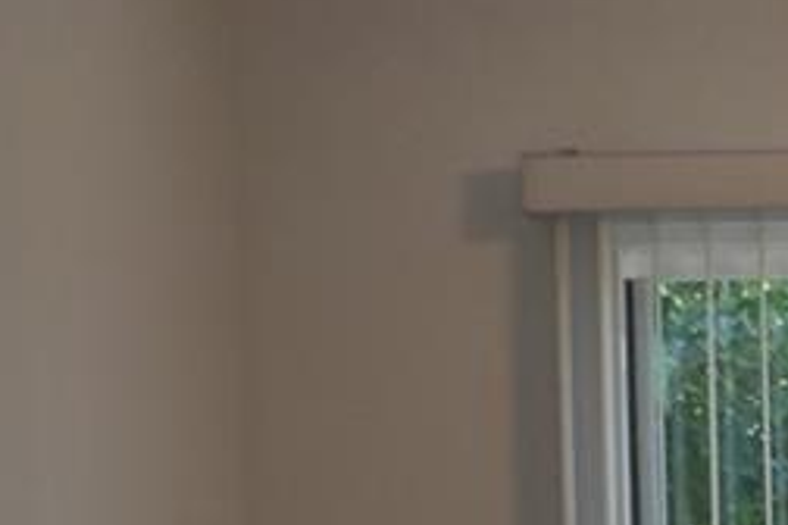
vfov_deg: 5.5
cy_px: 891
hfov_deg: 7.9
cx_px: 1673
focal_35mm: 248
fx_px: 5428
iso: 400
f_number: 5.6
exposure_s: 1/125
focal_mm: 26
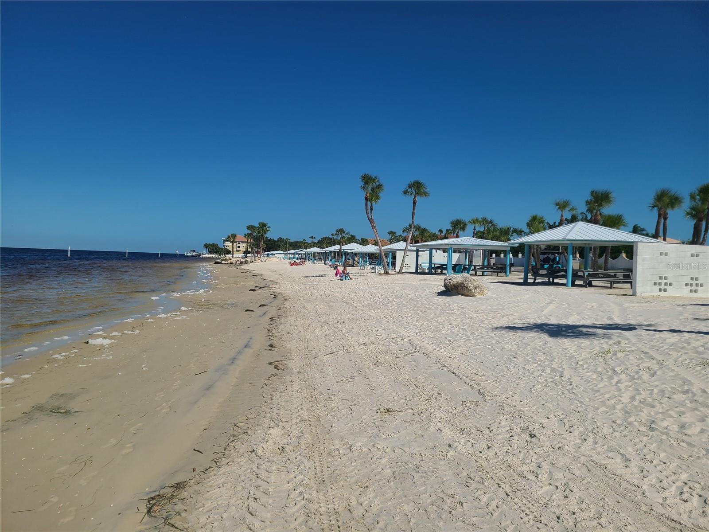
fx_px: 533
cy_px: 266
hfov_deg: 67.3
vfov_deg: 53.1
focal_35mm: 26
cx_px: 354
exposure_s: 1/6268
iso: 40
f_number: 1.8
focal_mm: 5.4
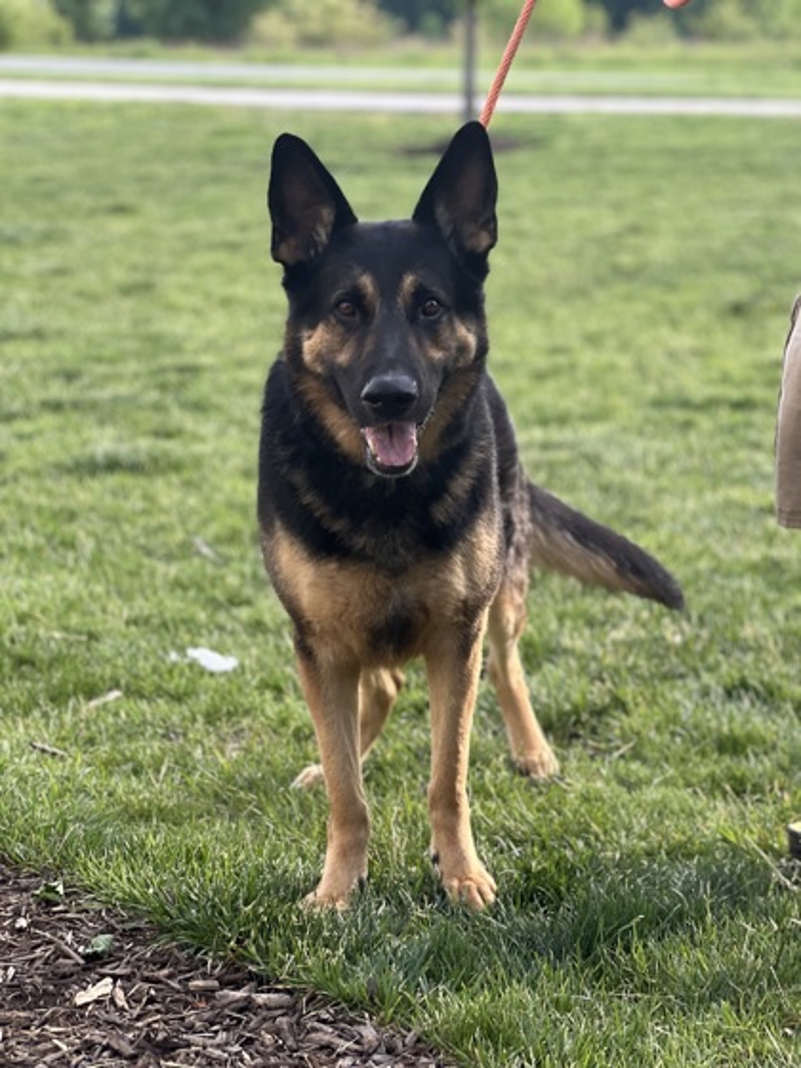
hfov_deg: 19.1
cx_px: 400
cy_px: 534
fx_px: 2376
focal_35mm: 77
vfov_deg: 25.3
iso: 50
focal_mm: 9
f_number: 2.8
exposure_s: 1/121
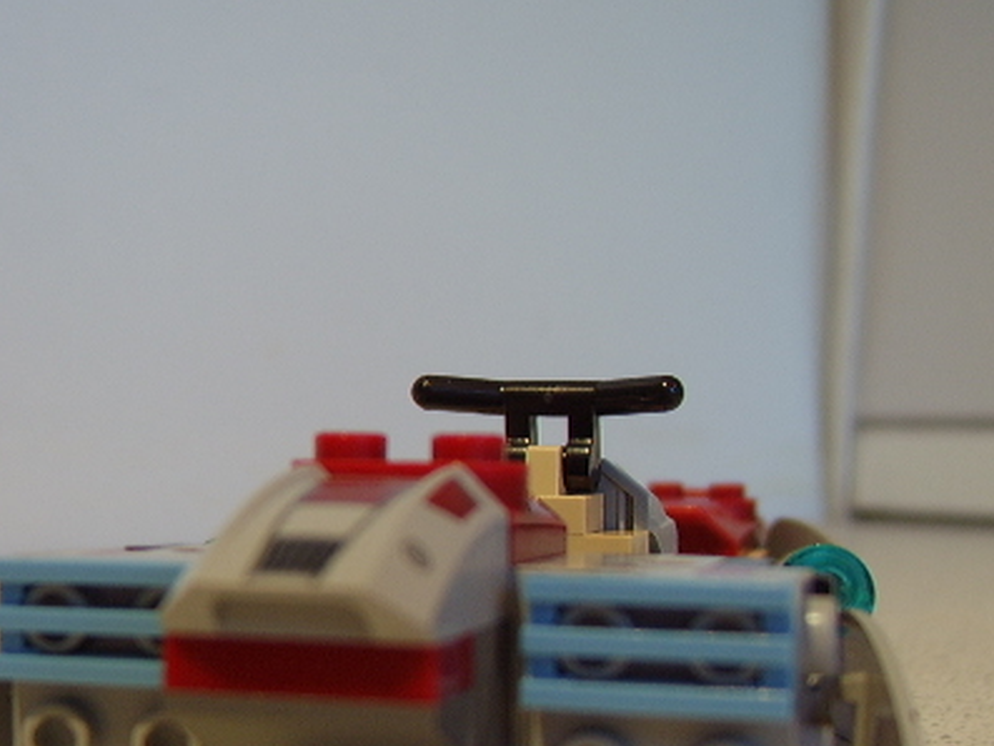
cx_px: 483
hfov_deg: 38.2
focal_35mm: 50
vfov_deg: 29.1
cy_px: 433
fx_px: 1436
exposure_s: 1/30
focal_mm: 8.13
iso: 100
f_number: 2.7
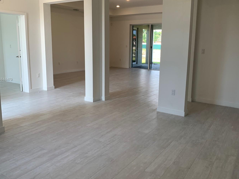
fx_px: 214
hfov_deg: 58.3
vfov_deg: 45.4
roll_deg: -0.8
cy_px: 80
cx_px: 127
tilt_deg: -10.6
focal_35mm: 31
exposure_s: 1/120
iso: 40
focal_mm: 4.25
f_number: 1.8
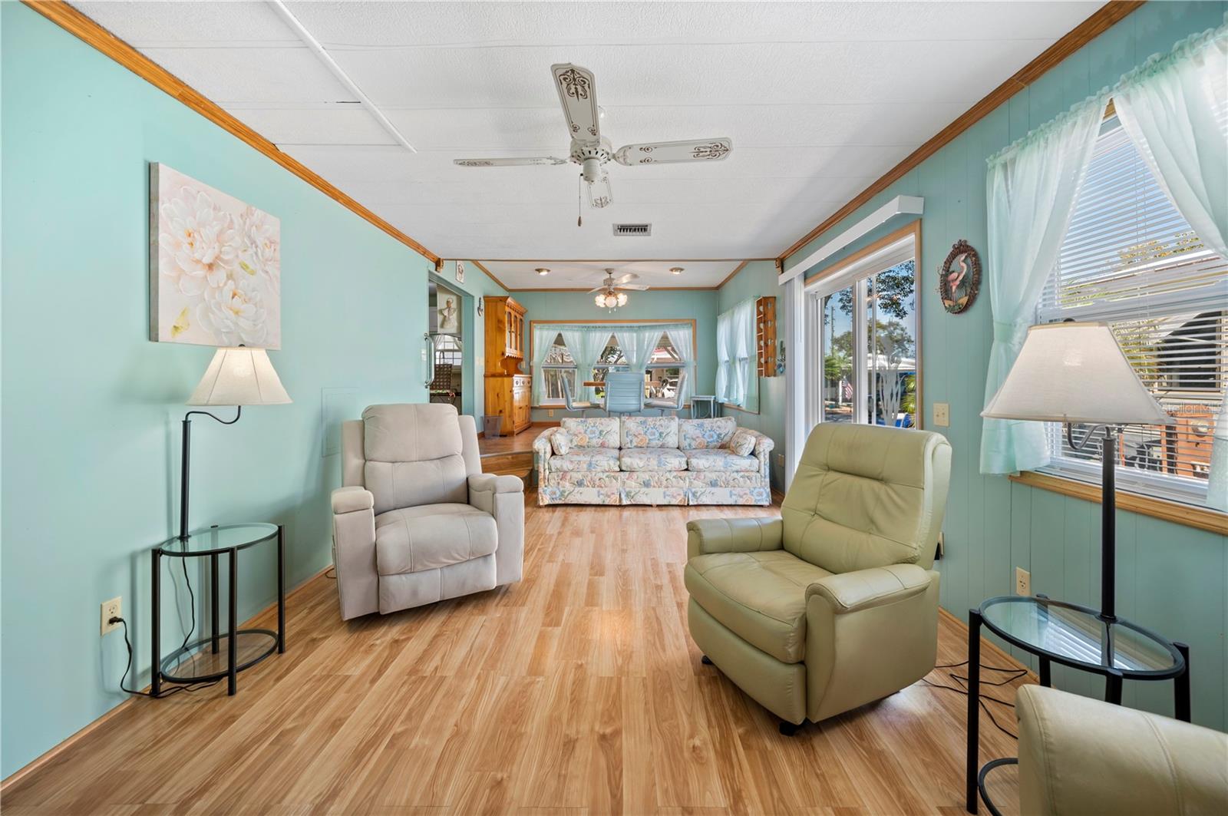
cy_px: 408
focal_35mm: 14
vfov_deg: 81.1
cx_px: 614
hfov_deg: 104.3
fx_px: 477
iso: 320
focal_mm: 14
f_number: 7.1
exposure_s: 1/6
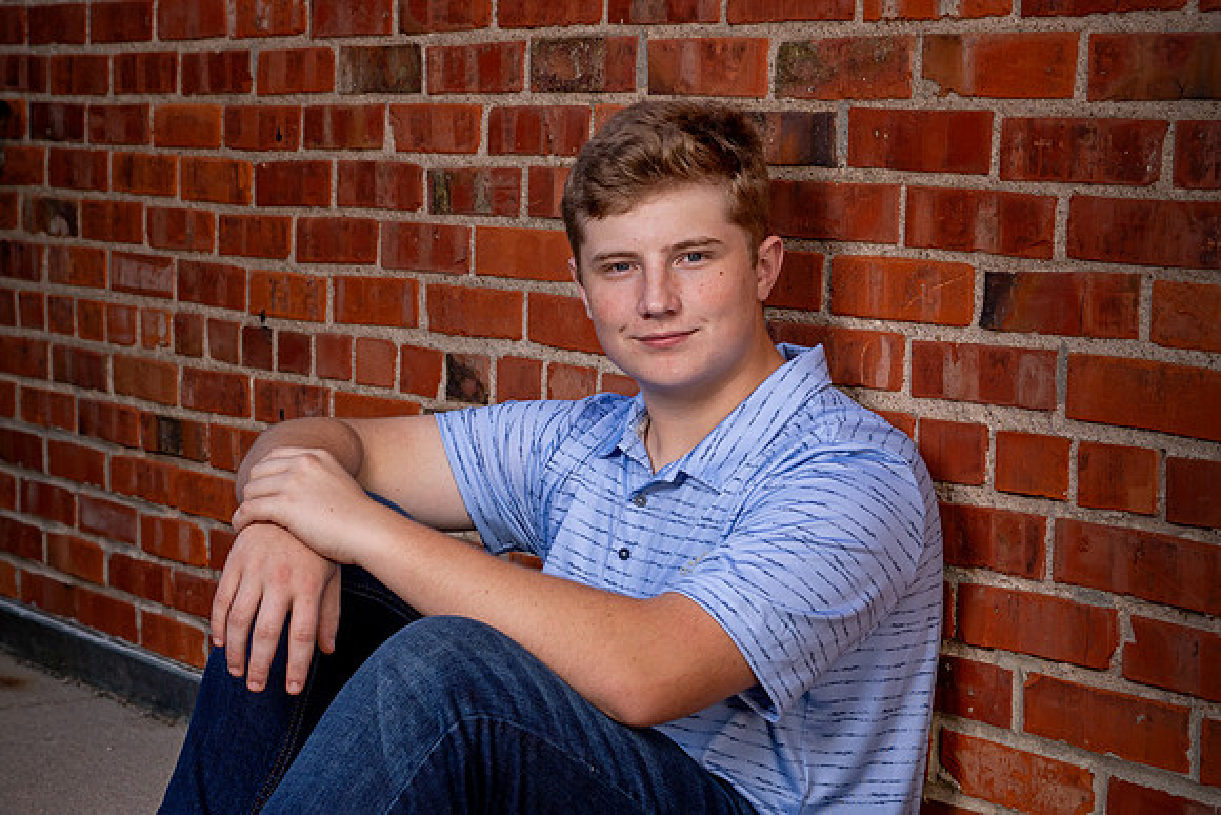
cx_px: 610
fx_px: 1357
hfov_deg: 48.4
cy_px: 408
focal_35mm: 40
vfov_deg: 33.4
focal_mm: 40
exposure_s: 1/160
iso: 160
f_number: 4
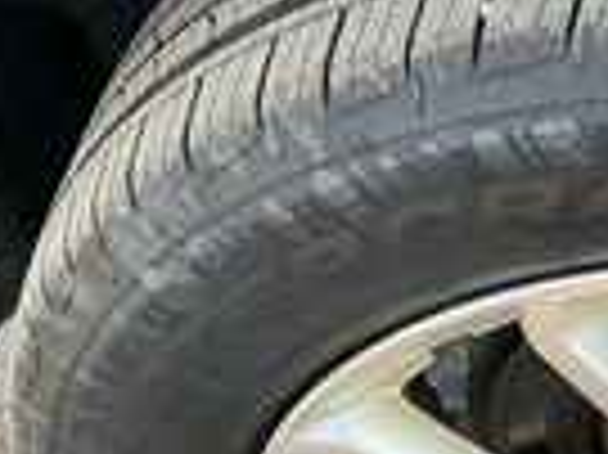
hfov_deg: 21.3
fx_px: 1457
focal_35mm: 83
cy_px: 378
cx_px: 797
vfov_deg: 17.6
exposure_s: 1/192
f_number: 1.8
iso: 20
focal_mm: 3
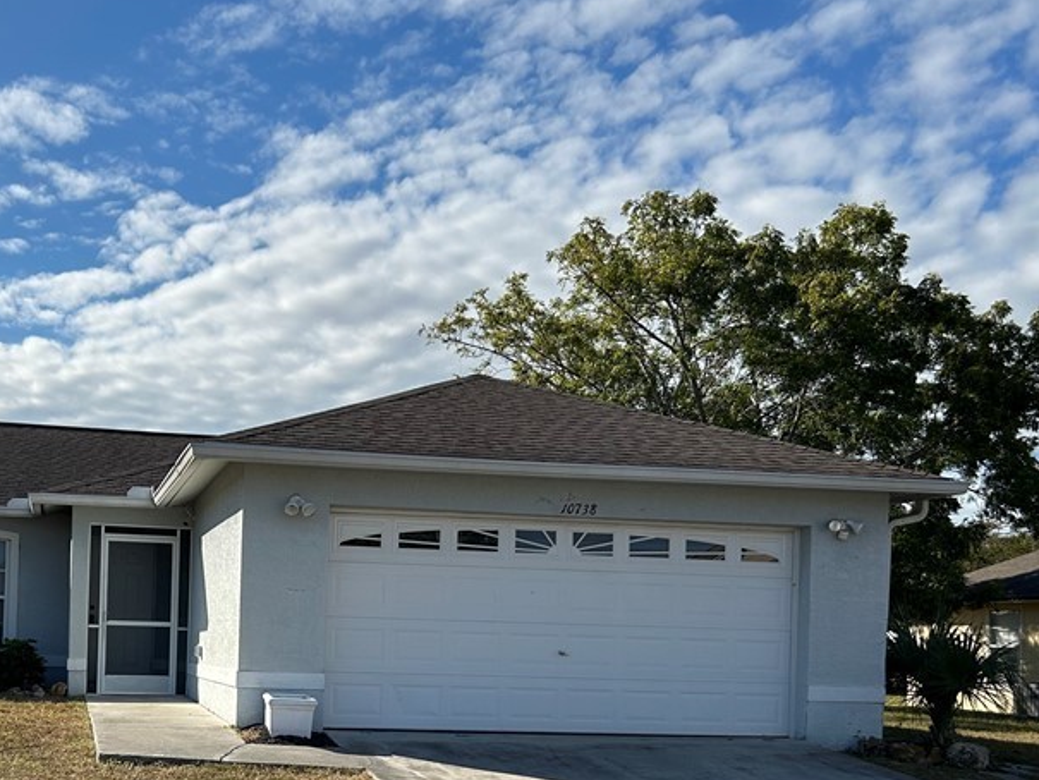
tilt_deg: +0.4
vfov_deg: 32.1
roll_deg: -1.4
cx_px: 297
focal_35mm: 44
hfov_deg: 42.0
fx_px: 1321
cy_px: 617
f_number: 1.5
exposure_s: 1/5882
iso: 50
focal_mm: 5.7
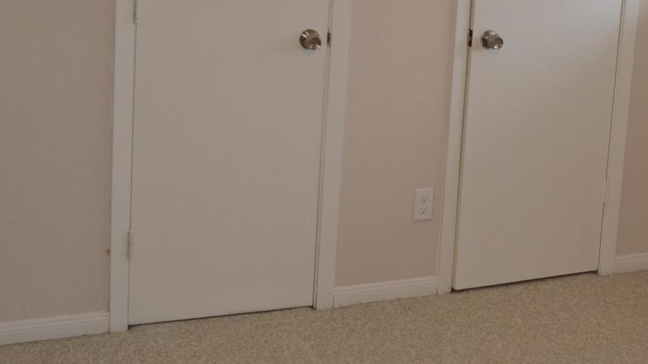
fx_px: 1151
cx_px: 520
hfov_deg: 30.7
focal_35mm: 67
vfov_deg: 17.7
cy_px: 38
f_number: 4
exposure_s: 1/80
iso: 400
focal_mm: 20
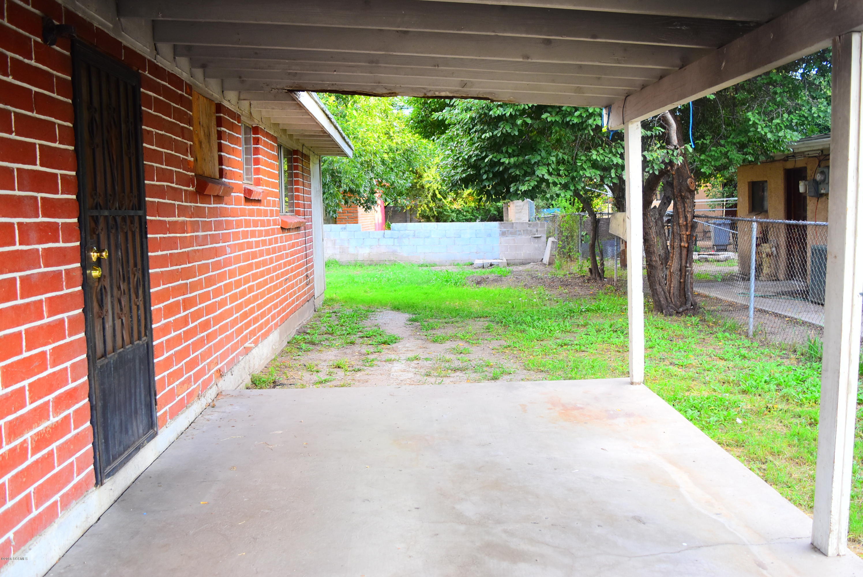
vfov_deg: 38.4
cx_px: 432
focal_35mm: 34
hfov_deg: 55.1
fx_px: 828
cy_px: 288
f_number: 5
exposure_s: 1/100
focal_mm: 23
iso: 400
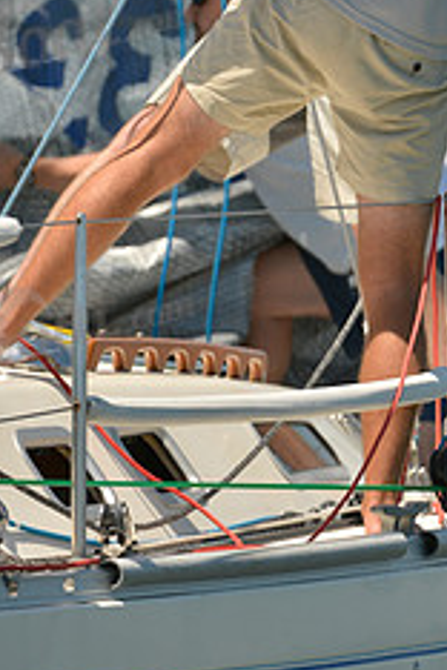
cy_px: -132
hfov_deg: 1.4
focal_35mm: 991
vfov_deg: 2.1
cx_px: 342
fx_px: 18456
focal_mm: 400
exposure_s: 1/1600
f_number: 5
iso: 200
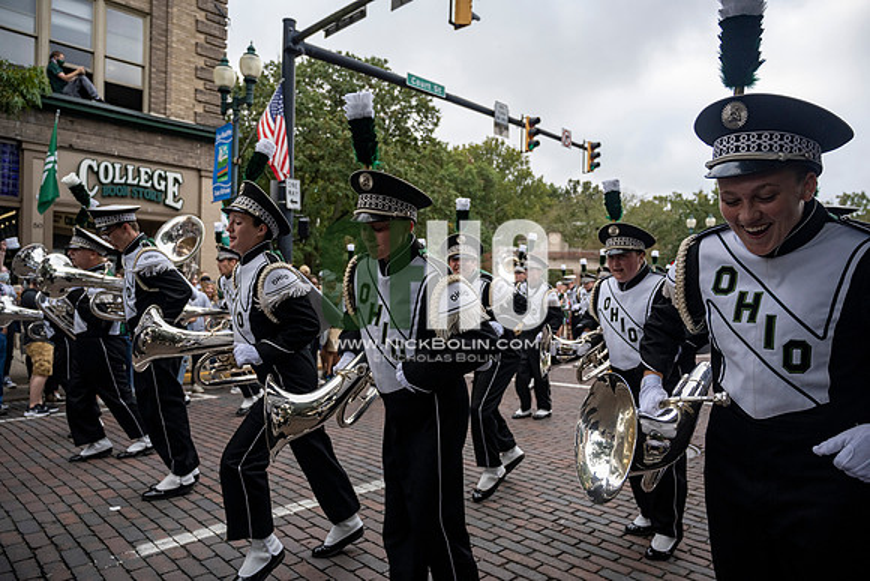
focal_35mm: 24
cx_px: 435
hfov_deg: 73.7
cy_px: 290
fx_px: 580
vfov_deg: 53.2
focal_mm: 24
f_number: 4
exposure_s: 1/1600
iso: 500
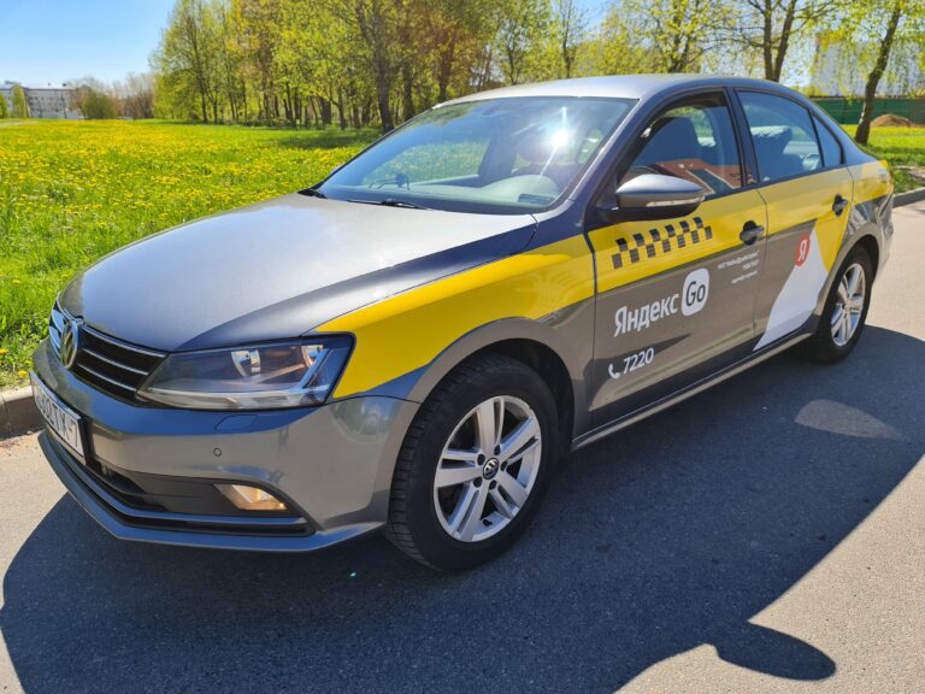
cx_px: 462
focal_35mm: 25
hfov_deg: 69.4
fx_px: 668
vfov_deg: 54.9
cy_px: 347
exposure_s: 1/684
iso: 50
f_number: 1.8
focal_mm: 7
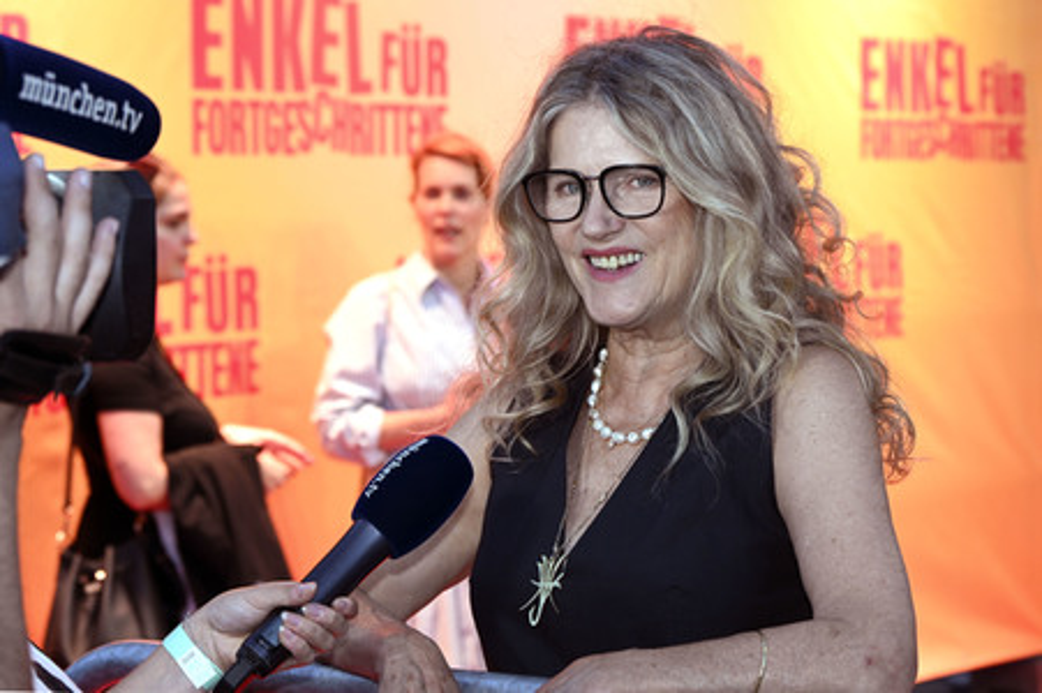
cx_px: 521
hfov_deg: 24.5
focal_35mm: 83
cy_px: 346
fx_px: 2401
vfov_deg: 16.4
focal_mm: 83
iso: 2000
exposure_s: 1/160
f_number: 6.3
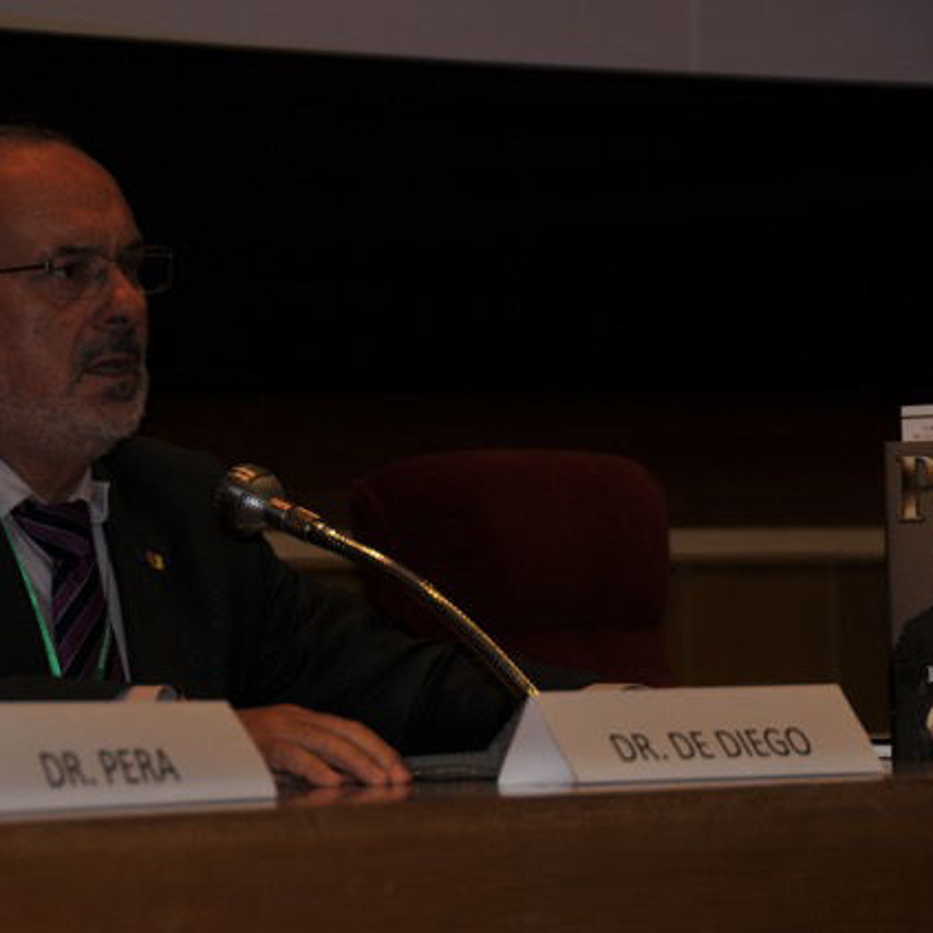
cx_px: 419
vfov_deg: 8.1
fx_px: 6587
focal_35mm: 216
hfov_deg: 8.1
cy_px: 466
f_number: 5.3
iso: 200
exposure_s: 1/60
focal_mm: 112
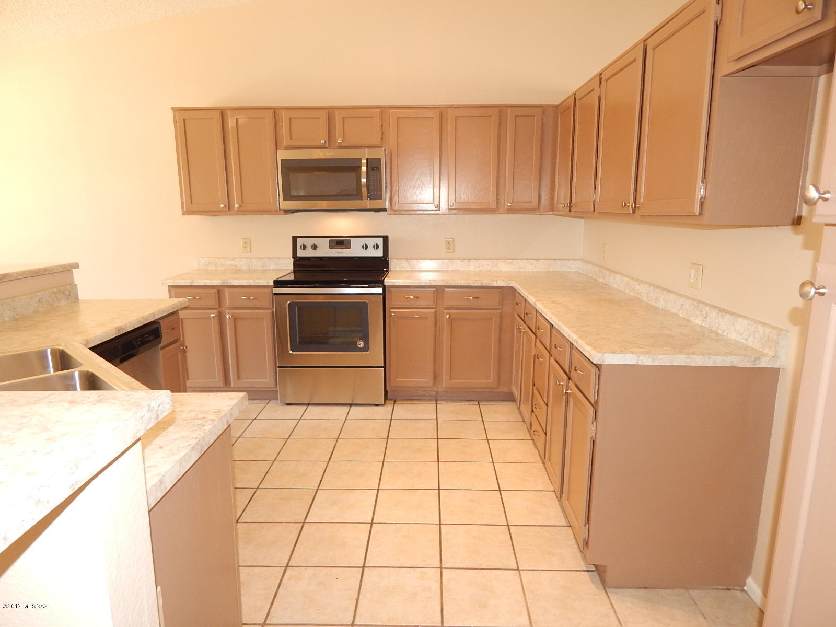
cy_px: 314
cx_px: 418
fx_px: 531
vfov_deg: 61.1
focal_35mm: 22
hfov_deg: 76.4
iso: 200
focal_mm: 4
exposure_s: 1/30
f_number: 3
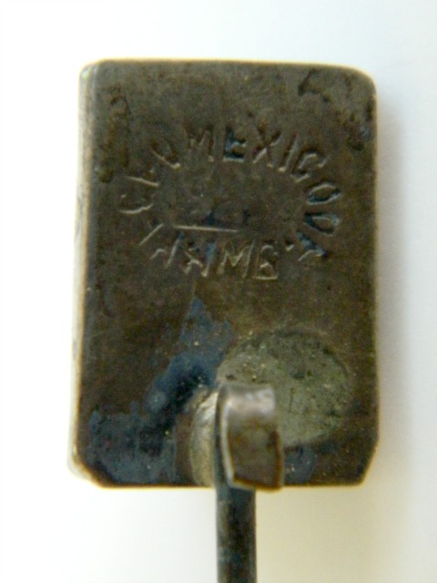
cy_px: 292
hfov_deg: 11.5
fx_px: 2171
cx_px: 218
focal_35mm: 129
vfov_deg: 15.3
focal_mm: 23.2
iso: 400
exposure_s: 1/60
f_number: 4.7
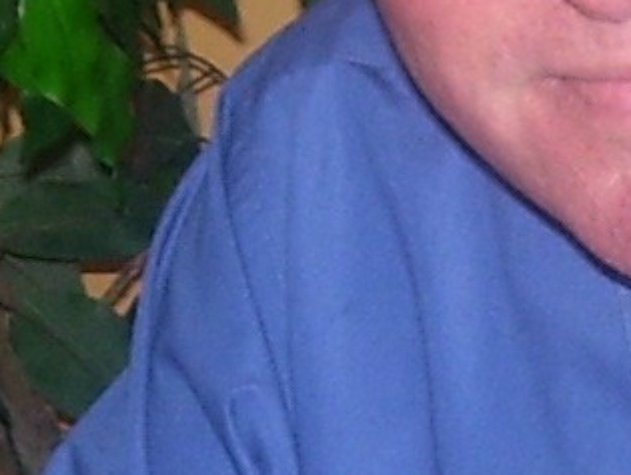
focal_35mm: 263
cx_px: 667
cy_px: 589
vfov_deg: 5.6
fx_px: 4800
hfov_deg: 7.5
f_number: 2.7
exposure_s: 1/60
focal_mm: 6
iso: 80
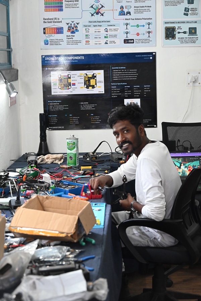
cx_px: 100
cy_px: 150
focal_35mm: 74
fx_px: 619
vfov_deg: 27.3
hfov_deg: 18.5
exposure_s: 1/125
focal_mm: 74
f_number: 6
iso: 3200
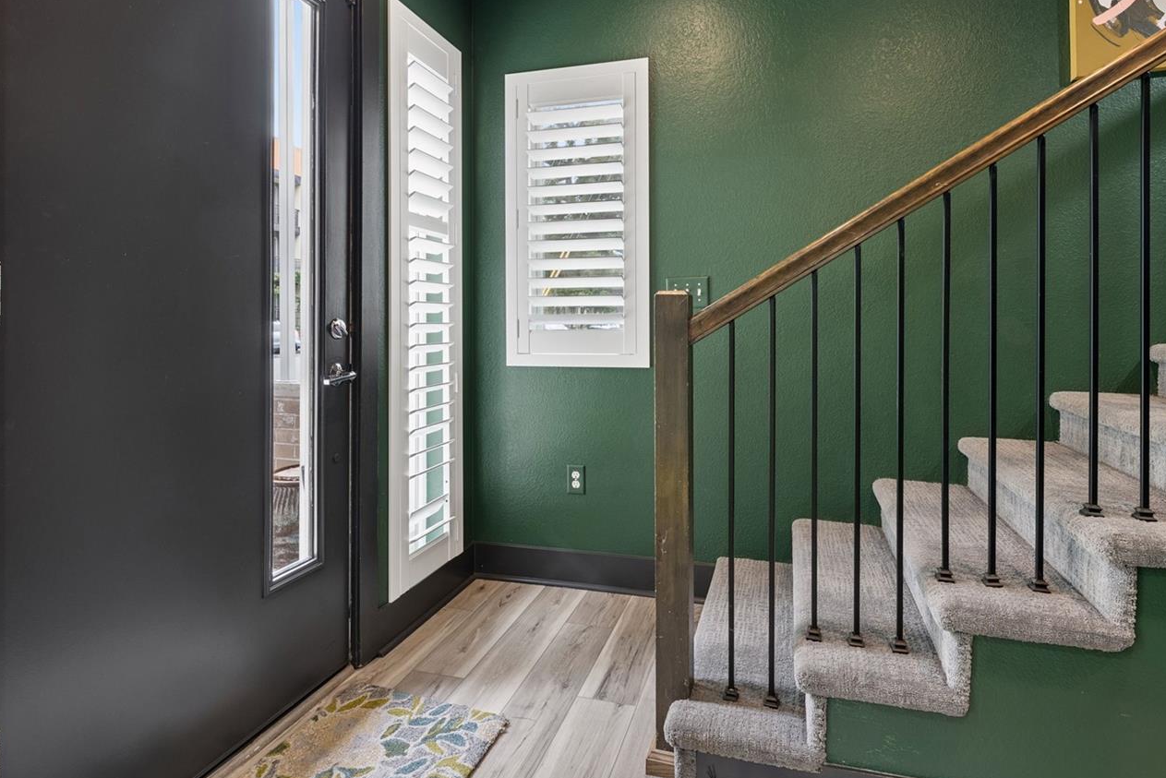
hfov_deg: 86.8
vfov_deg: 64.2
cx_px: 616
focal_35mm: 19
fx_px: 616
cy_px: 325
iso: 640
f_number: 8
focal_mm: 15
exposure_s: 1/13
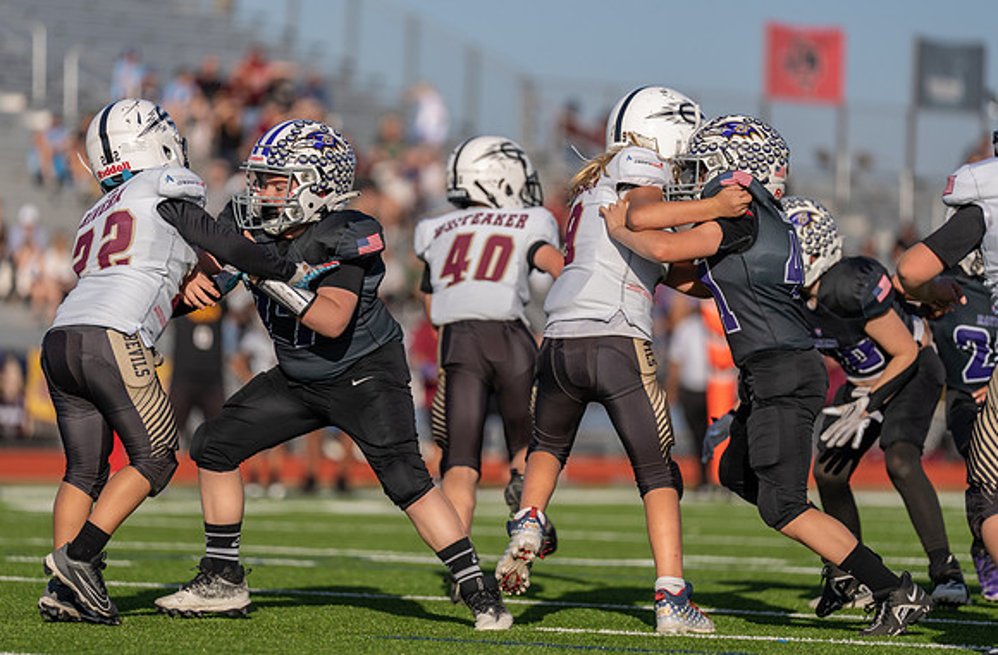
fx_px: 6461
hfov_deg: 8.8
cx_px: 443
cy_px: 283
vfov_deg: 5.8
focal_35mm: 234
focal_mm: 200
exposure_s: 1/3200
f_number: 2.8
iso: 160
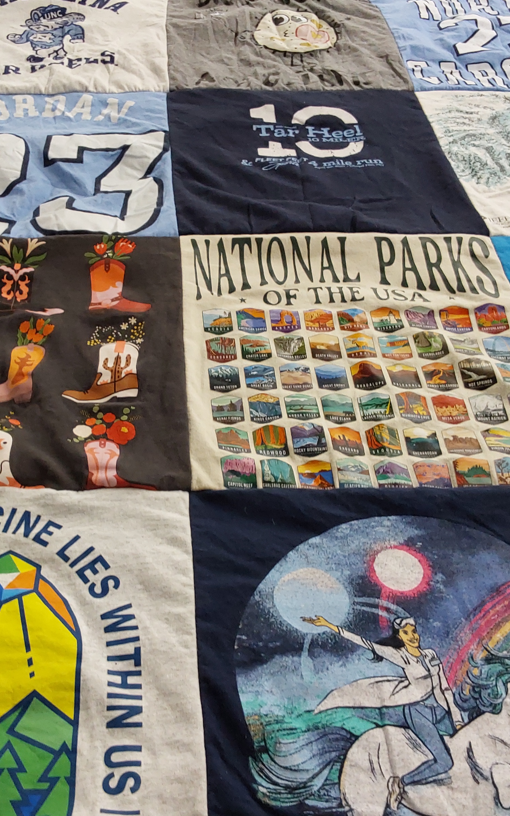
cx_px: 169
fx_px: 889
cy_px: 410
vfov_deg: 49.3
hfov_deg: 31.7
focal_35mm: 40
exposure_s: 1/60
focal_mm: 2.91
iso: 125
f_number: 1.9
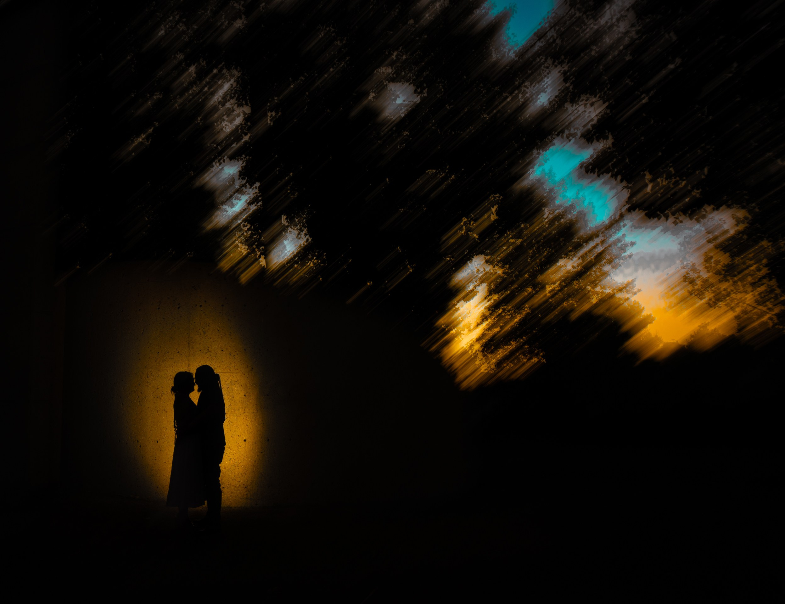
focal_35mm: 28
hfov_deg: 63.2
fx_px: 631
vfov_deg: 51.1
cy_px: 316
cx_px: 312
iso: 100
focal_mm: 24
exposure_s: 1/15
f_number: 22
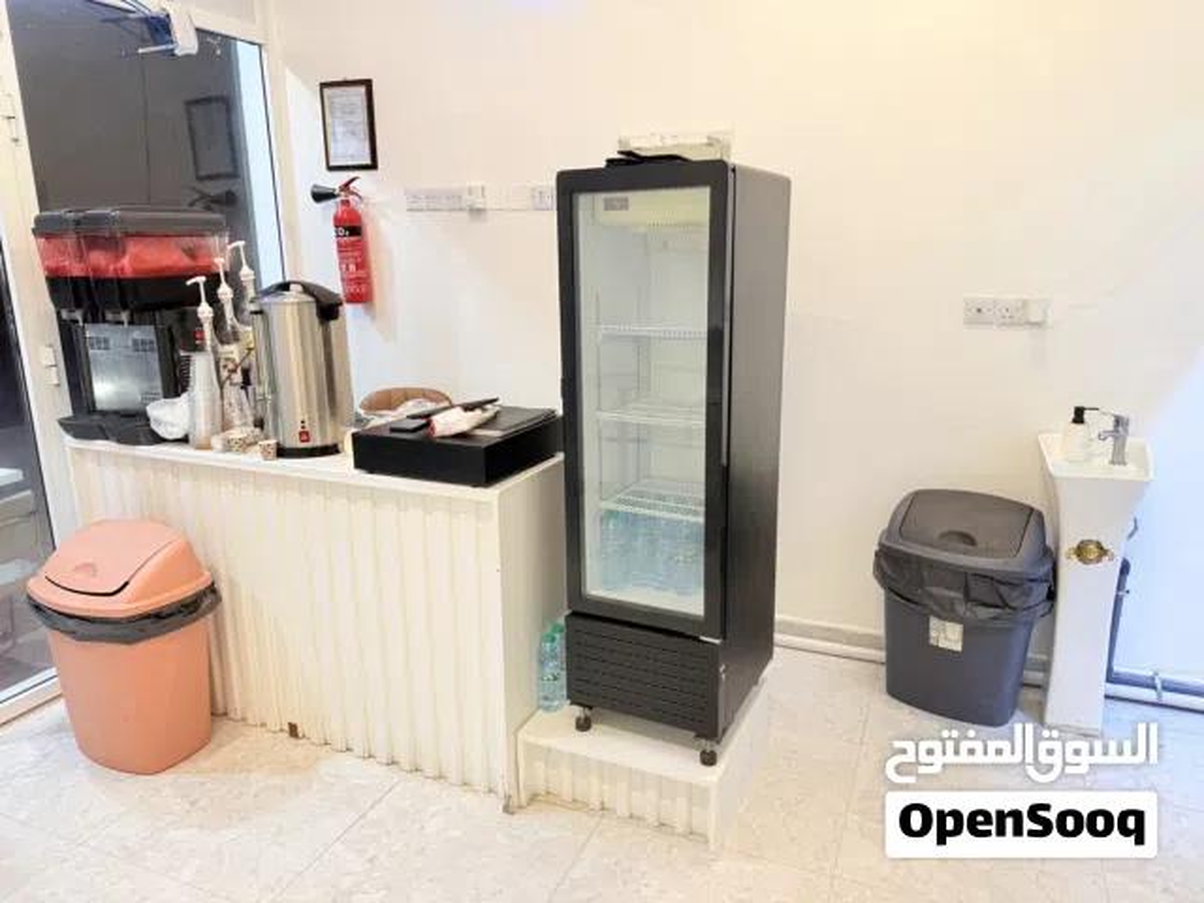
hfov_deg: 71.6
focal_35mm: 24
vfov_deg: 56.8
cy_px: 452
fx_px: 835
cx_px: 602
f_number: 1.78
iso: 125
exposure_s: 1/50
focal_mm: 6.76
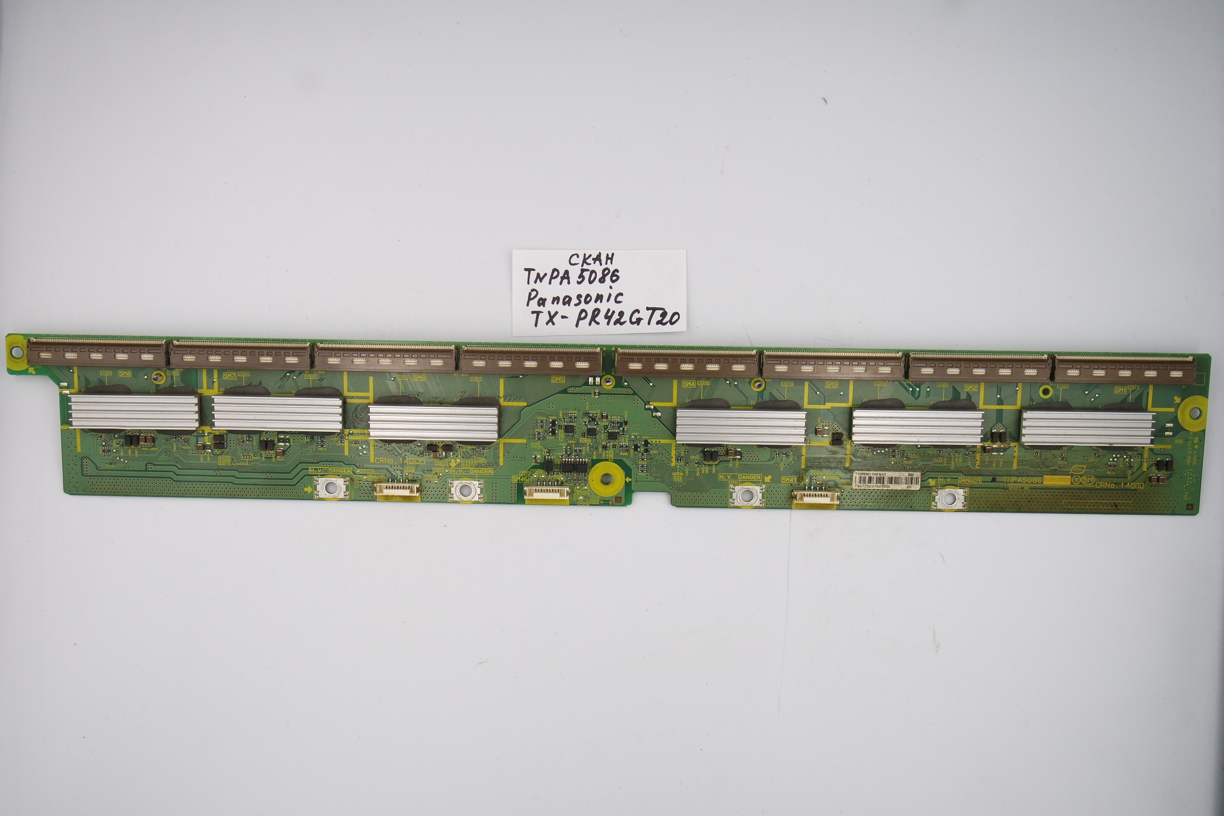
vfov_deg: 35.9
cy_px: 408
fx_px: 1258
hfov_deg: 51.9
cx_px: 612
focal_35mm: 37
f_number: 5.6
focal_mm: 14
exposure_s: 1/125
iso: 160
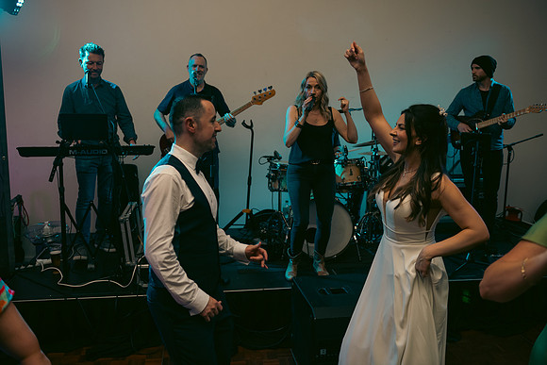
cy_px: 182
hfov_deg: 58.7
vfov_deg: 41.1
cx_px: 274
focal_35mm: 32
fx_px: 486
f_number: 3.5
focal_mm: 32
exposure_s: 1/160
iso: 800
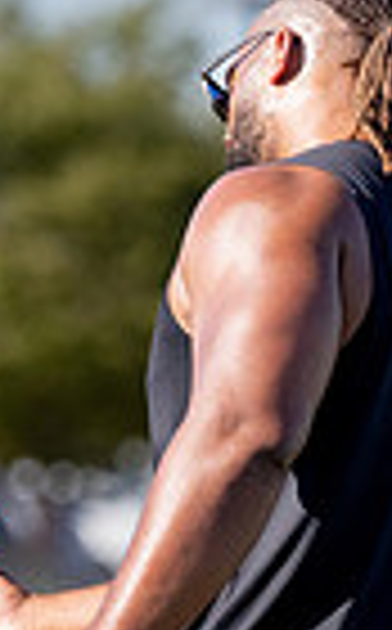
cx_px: 97
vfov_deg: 2.6
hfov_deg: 1.6
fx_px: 13903
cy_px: 666
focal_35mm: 810
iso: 320
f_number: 2.8
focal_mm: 146
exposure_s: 1/6400
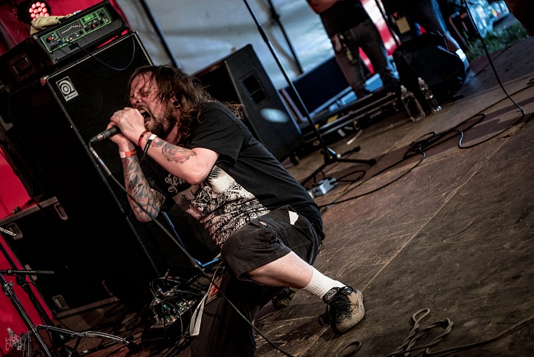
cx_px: 267
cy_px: 178
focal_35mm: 70
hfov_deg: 28.8
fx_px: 1039
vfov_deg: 19.5
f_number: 2.8
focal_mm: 70
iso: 640
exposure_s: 1/100
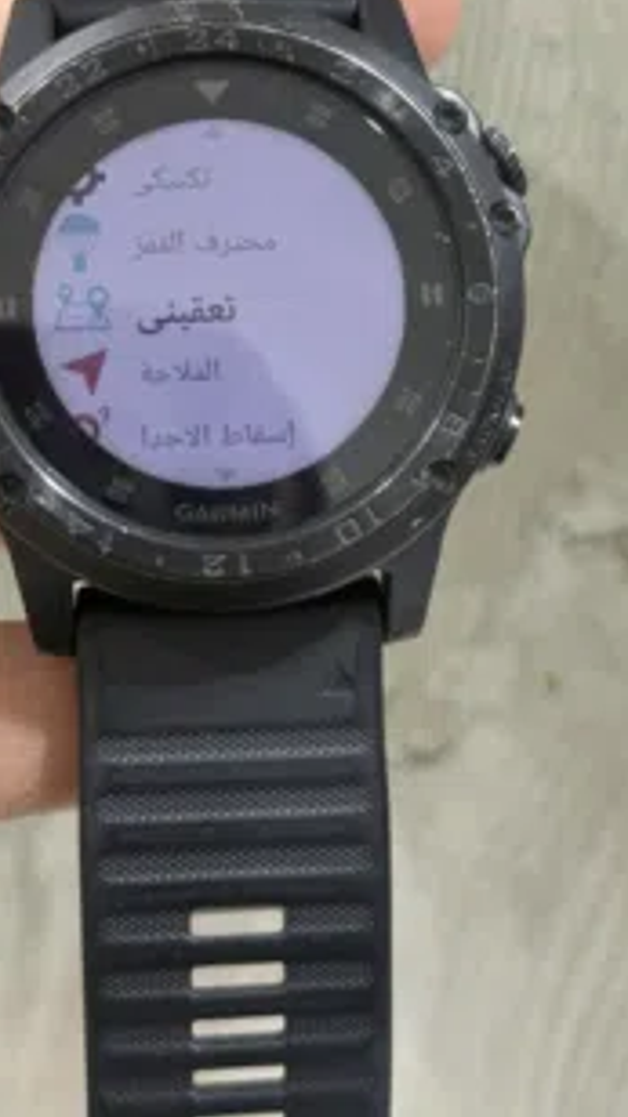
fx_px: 2015
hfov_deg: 17.7
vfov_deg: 30.8
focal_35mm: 68
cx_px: 323
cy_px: 395
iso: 250
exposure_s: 1/43
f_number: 1.78
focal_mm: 6.76
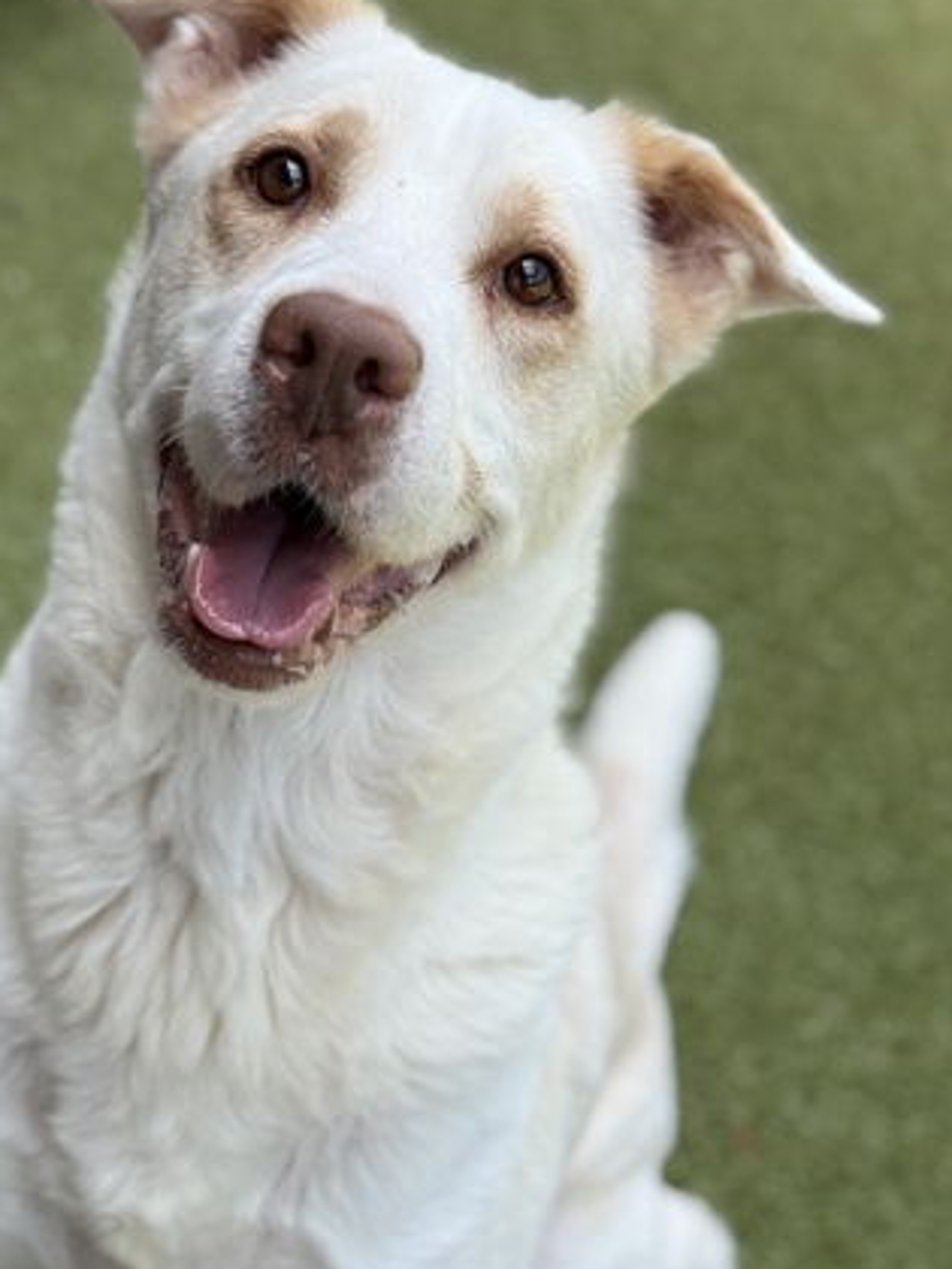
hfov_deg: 22.9
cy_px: 752
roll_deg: +2.0
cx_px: 335
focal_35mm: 64
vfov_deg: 30.2
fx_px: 2347
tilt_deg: -44.1
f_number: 1.78
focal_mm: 6.76
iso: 80
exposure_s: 1/1931
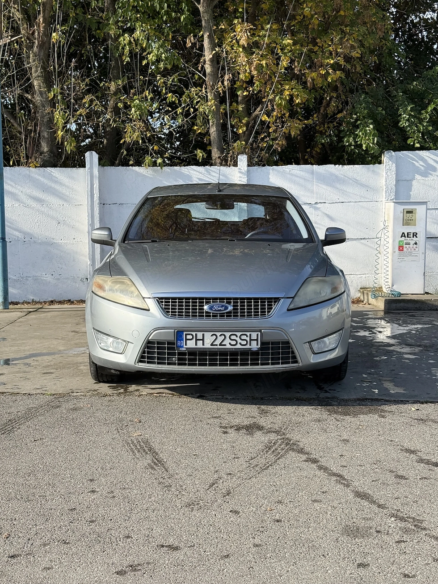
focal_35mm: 49
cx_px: 222
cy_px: 287
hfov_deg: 29.7
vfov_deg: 38.9
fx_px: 827
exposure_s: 1/2415
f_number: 1.78
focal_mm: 6.76
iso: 64
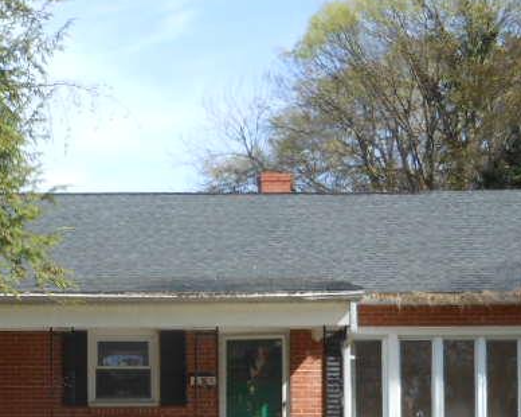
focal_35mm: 85
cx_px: 75
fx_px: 1310
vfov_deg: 17.4
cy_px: 463
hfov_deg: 22.1
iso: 80
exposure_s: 1/320
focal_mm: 5.9
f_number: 4
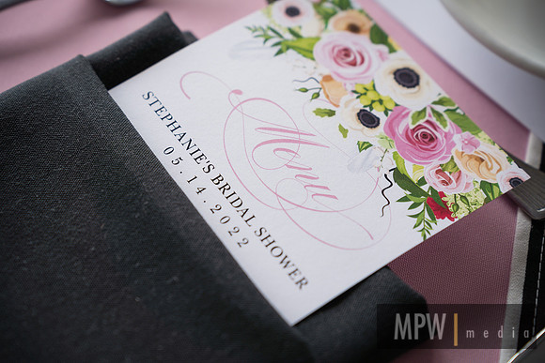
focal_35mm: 75
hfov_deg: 27.0
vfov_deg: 18.2
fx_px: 1136
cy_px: 182
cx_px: 272
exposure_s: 1/200
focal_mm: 75
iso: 100
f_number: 4
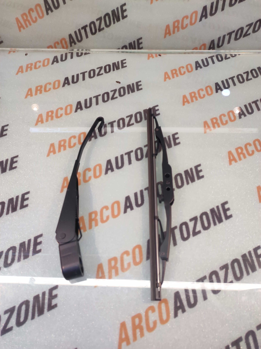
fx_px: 171
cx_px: 130
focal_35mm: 17
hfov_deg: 74.7
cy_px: 174
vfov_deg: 91.1
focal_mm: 4.74
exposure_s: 1/33
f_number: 1.79
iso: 141
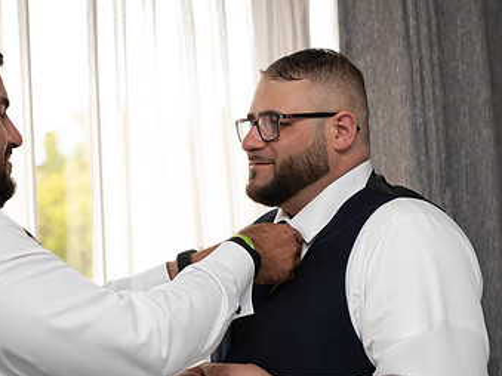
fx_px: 1145
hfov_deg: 24.7
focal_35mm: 79
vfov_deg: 18.6
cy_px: 226
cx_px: 212
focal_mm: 48
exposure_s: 1/100
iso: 50
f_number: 2.8
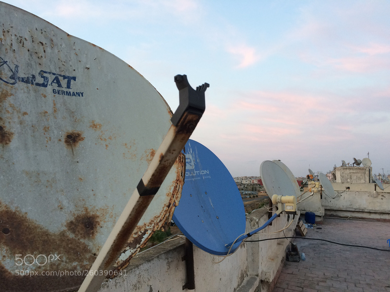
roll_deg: -0.2
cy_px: 146
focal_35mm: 29
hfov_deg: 61.7
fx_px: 327
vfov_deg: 48.2
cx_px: 195
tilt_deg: +3.6
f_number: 2.2
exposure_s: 1/30
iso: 50
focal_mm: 4.15
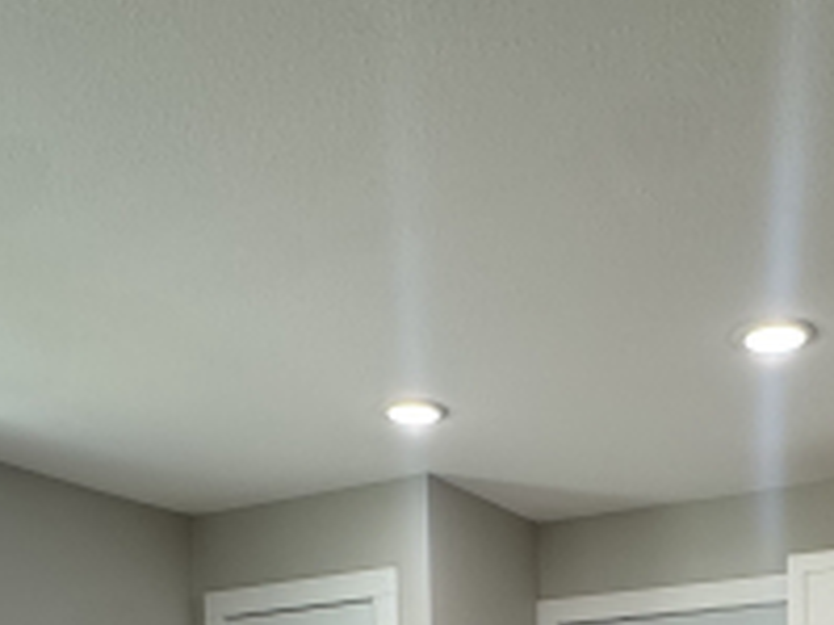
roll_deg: +0.7
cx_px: 606
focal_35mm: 47
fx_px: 1132
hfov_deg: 39.6
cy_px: 910
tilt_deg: -4.6
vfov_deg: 24.7
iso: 200
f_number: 2.2
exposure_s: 1/120
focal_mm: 2.22
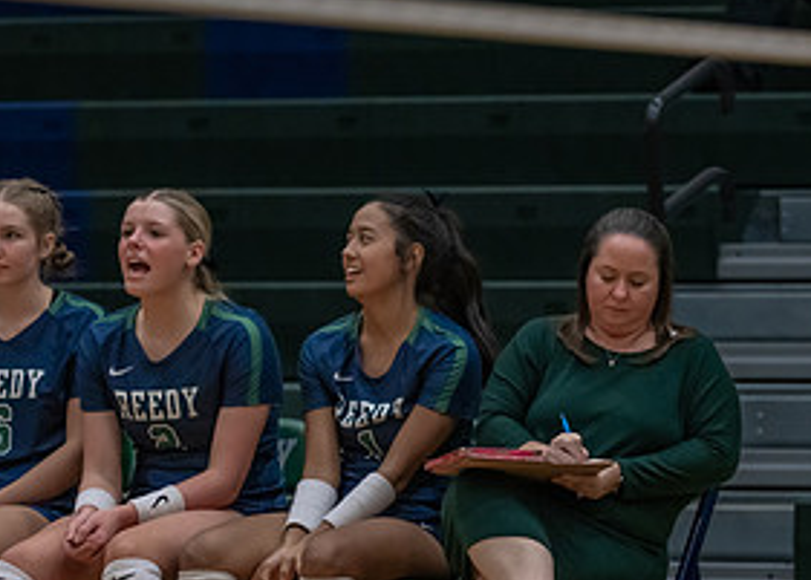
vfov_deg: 3.4
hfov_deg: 4.8
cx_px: 534
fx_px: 9655
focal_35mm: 419
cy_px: 462
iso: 2500
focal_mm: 194
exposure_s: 1/1000
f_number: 2.8
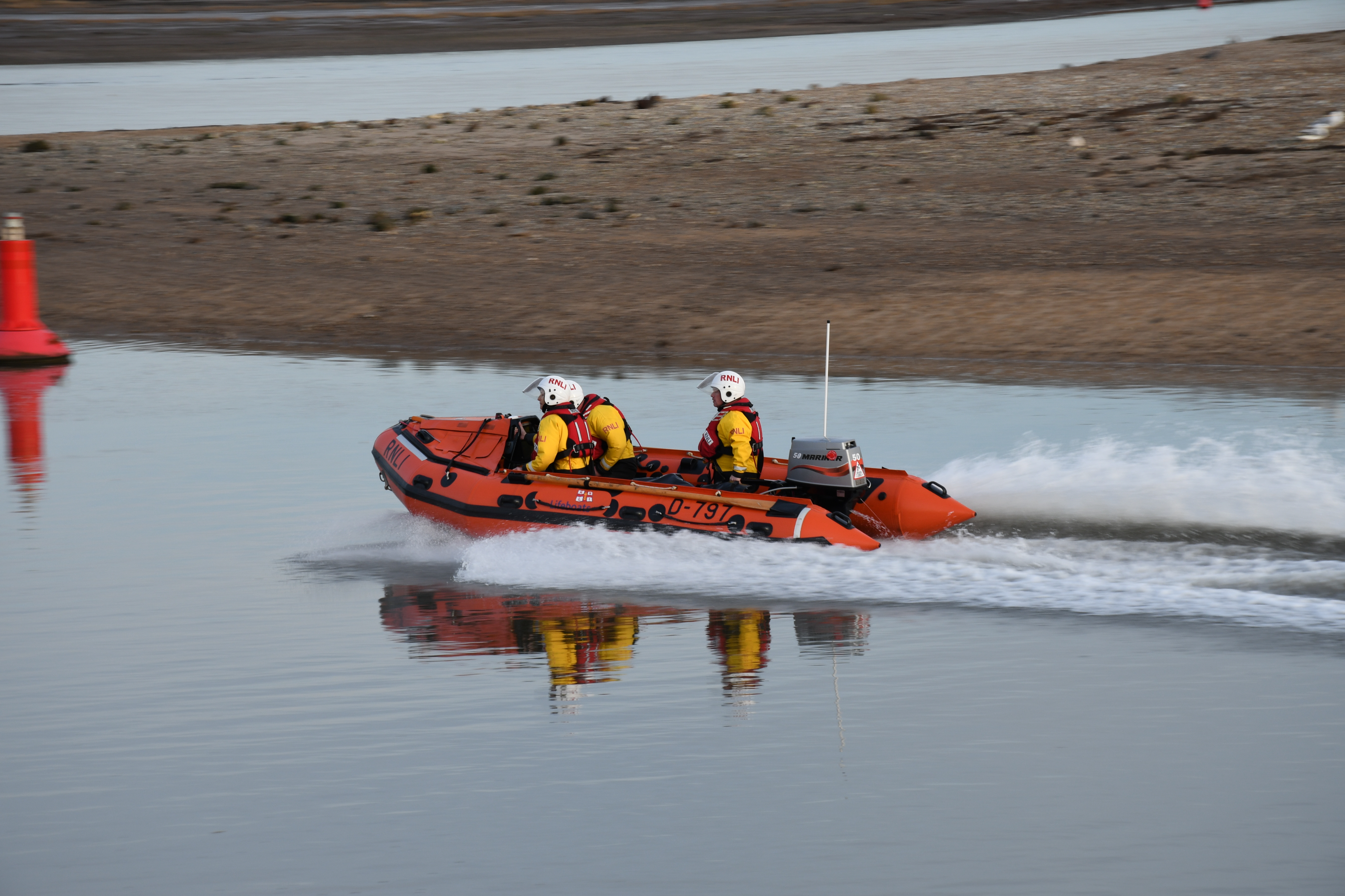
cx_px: 672
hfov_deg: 14.5
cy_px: 448
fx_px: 5302
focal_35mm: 142
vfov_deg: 9.7
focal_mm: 95
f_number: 11
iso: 160
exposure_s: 1/100
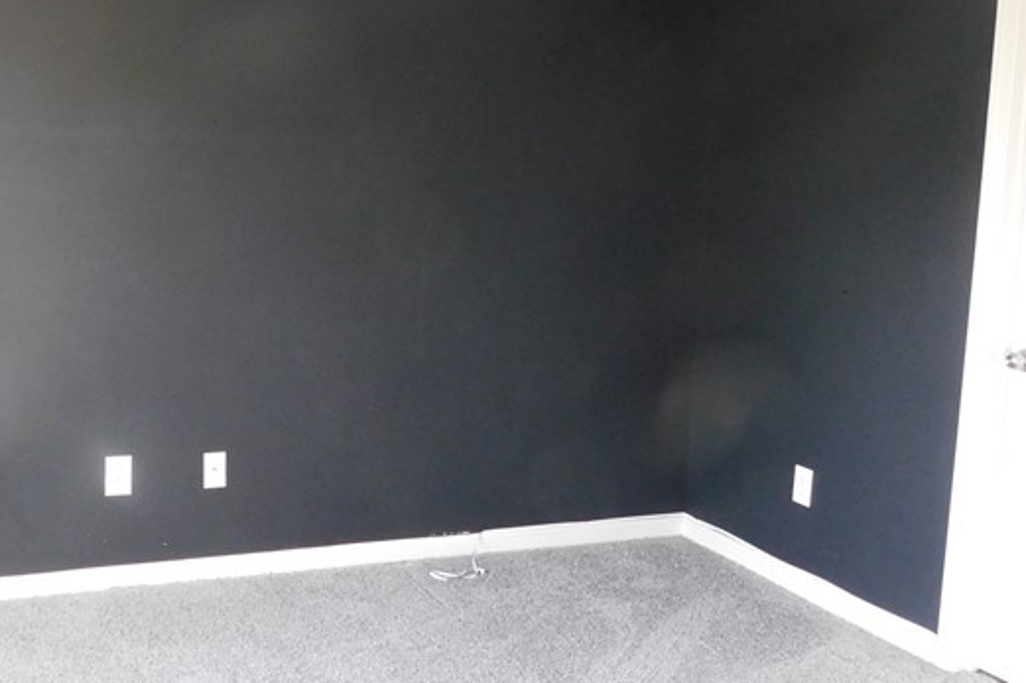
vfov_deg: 28.6
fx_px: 1339
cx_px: 412
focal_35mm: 47
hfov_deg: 41.7
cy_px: 319
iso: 400
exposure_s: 1/20
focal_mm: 4
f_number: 3
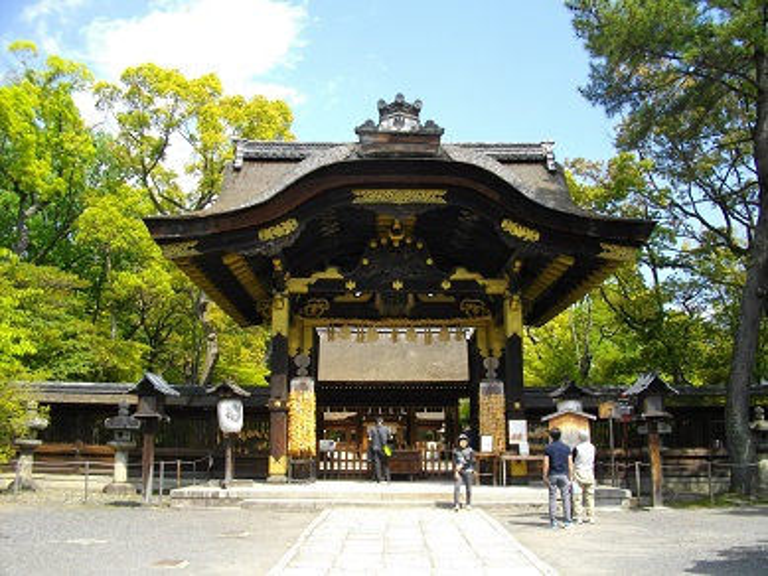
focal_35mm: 32
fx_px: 710
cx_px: 384
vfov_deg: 44.2
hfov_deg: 56.8
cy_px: 288
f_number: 5.5
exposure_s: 1/160
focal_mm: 5.7
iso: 100
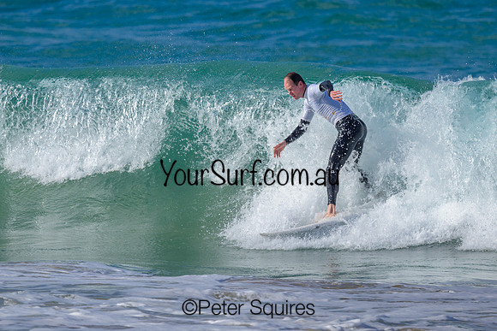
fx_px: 15167
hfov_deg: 1.9
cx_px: 271
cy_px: 105
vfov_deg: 1.3
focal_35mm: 1098
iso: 220
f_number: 6.3
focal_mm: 800
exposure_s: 1/2000
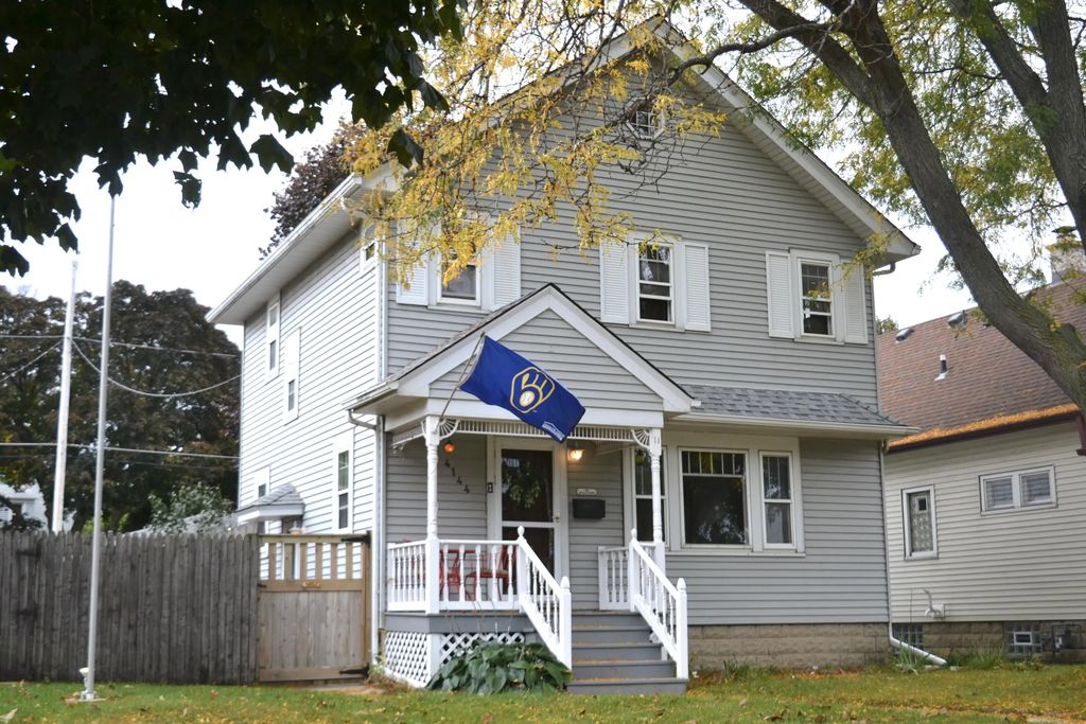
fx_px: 1403
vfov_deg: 29.0
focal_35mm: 46
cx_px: 543
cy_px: 362
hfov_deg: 42.3
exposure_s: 1/125
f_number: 5.6
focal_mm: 31
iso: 320
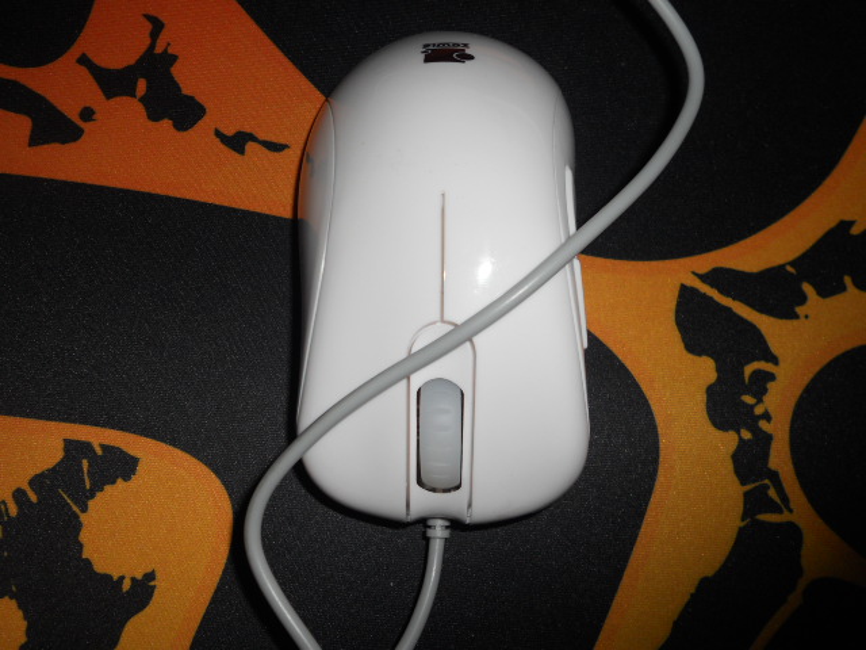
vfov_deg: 44.2
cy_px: 325
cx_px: 433
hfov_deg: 56.8
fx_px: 801
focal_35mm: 32
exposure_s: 1/25
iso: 80
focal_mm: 5.8
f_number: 8.8
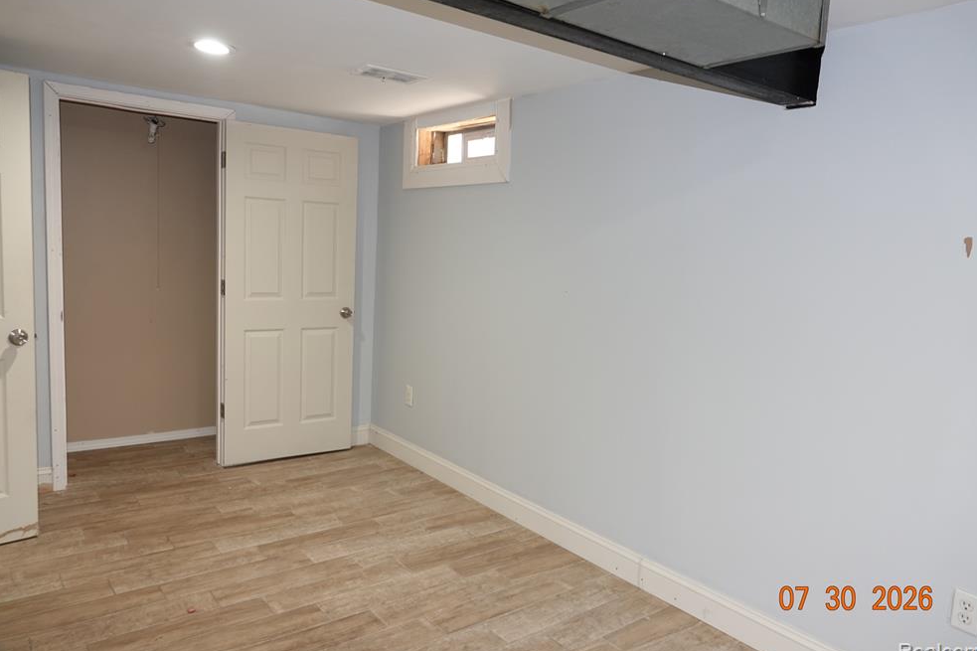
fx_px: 678
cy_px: 328
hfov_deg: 71.5
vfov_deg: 51.3
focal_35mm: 25
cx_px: 490
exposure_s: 1/30
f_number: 2.4
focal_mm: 8.8
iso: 200
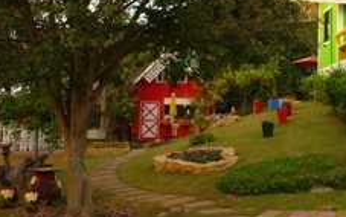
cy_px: -8
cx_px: 311
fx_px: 651
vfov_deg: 18.3
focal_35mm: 69
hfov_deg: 28.6
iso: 80
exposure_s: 1/160
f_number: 2.8
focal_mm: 5.5
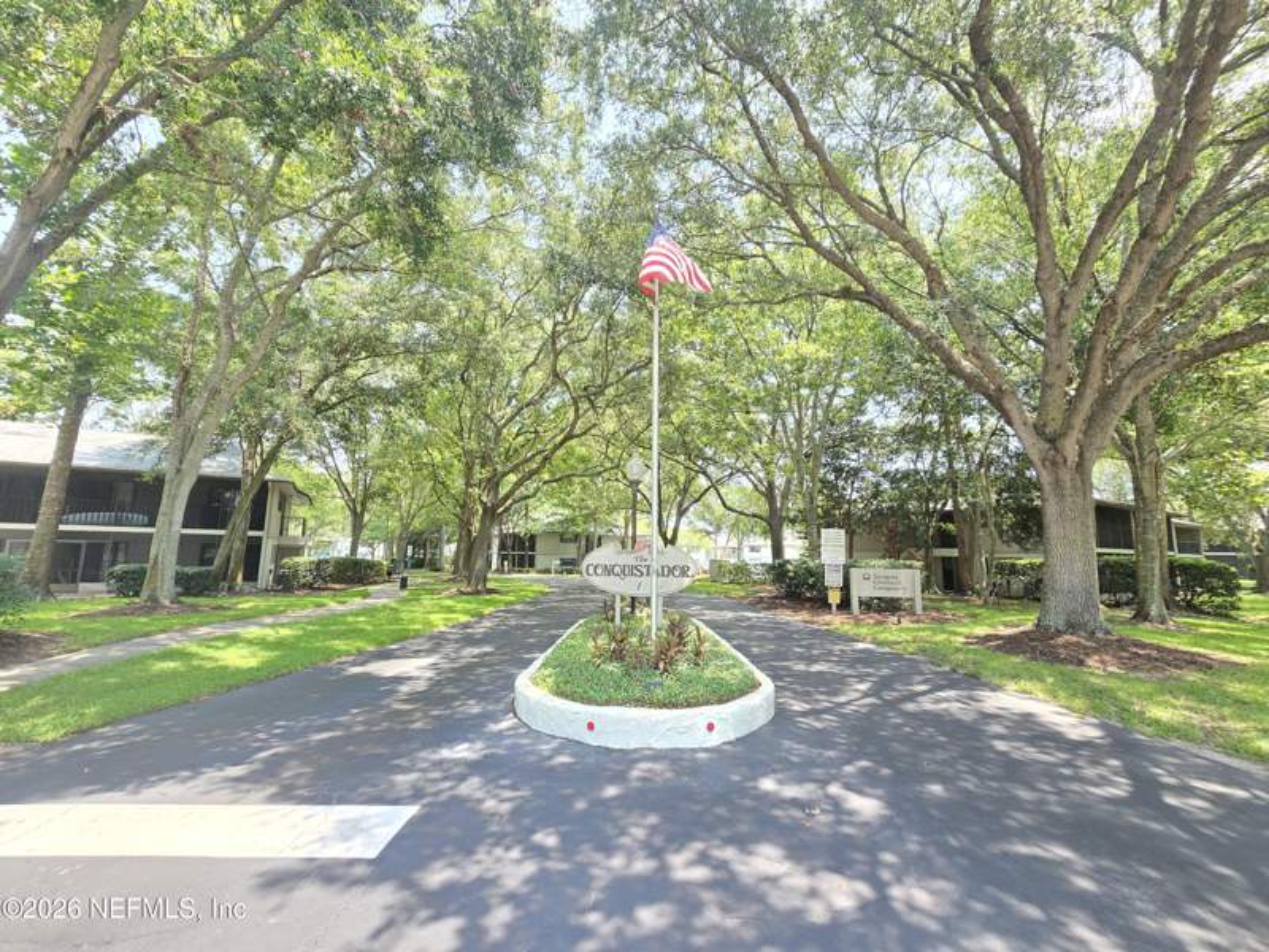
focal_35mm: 13
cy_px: 476
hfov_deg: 106.2
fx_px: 477
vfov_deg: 89.9
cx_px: 634
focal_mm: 2.2
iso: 50
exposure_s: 1/186
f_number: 2.2
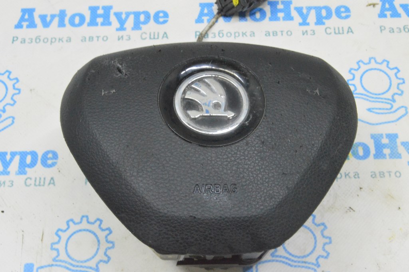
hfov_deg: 37.9
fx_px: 596
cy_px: 136
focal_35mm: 52
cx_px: 204
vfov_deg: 25.7
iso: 6400
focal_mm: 35
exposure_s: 1/15
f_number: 20
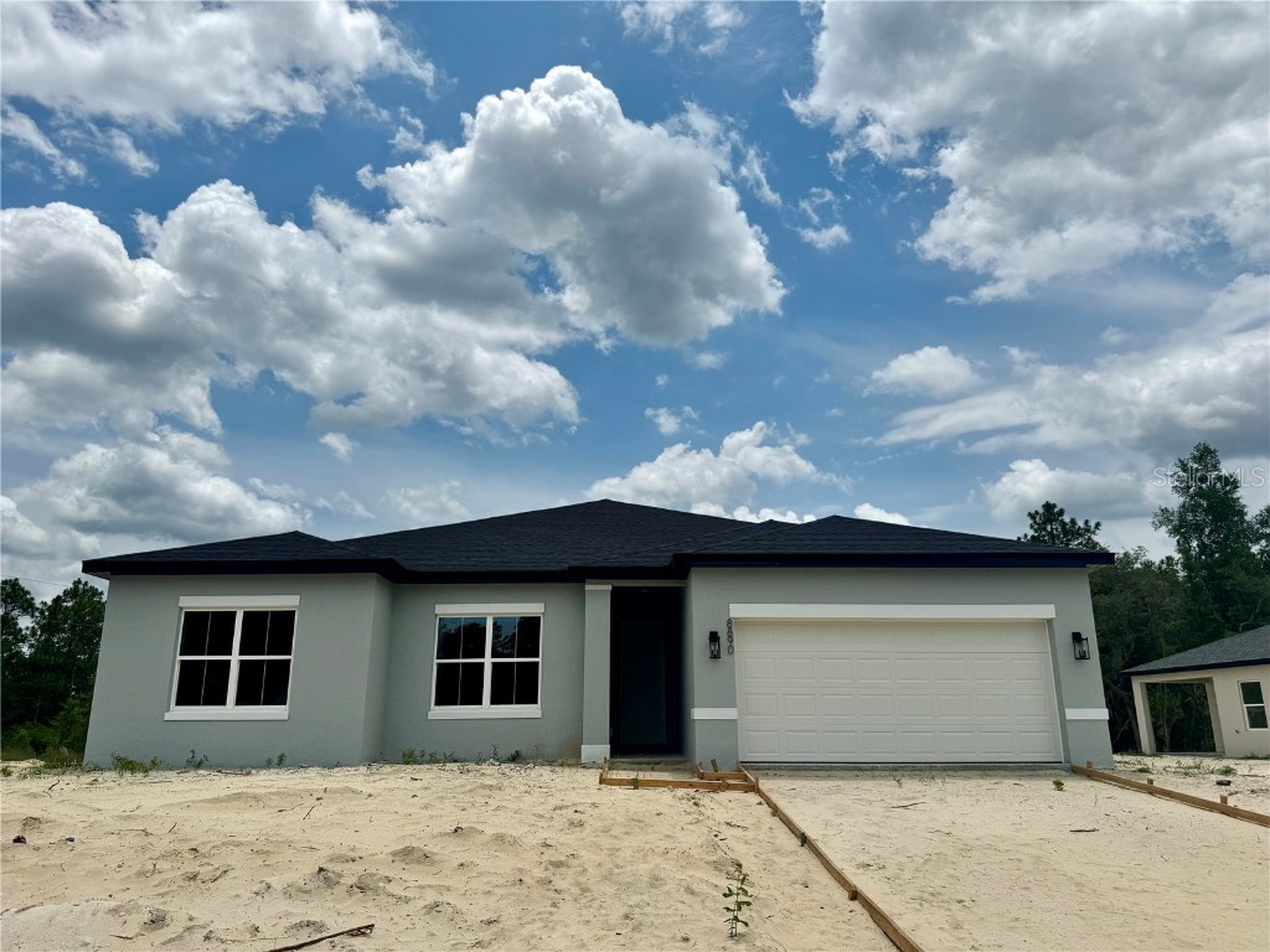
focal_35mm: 24
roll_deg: +0.1
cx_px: 635
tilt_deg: +16.0
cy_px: 476
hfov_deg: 71.6
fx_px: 881
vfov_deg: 56.8
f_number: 1.78
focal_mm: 6.76
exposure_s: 1/12346
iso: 80
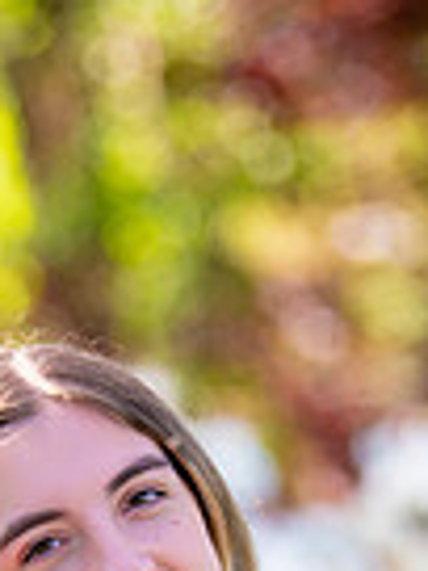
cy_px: 869
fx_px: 6298
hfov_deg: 3.9
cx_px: 55
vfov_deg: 5.1
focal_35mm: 382
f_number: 3.2
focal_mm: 120
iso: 200
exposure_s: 1/400
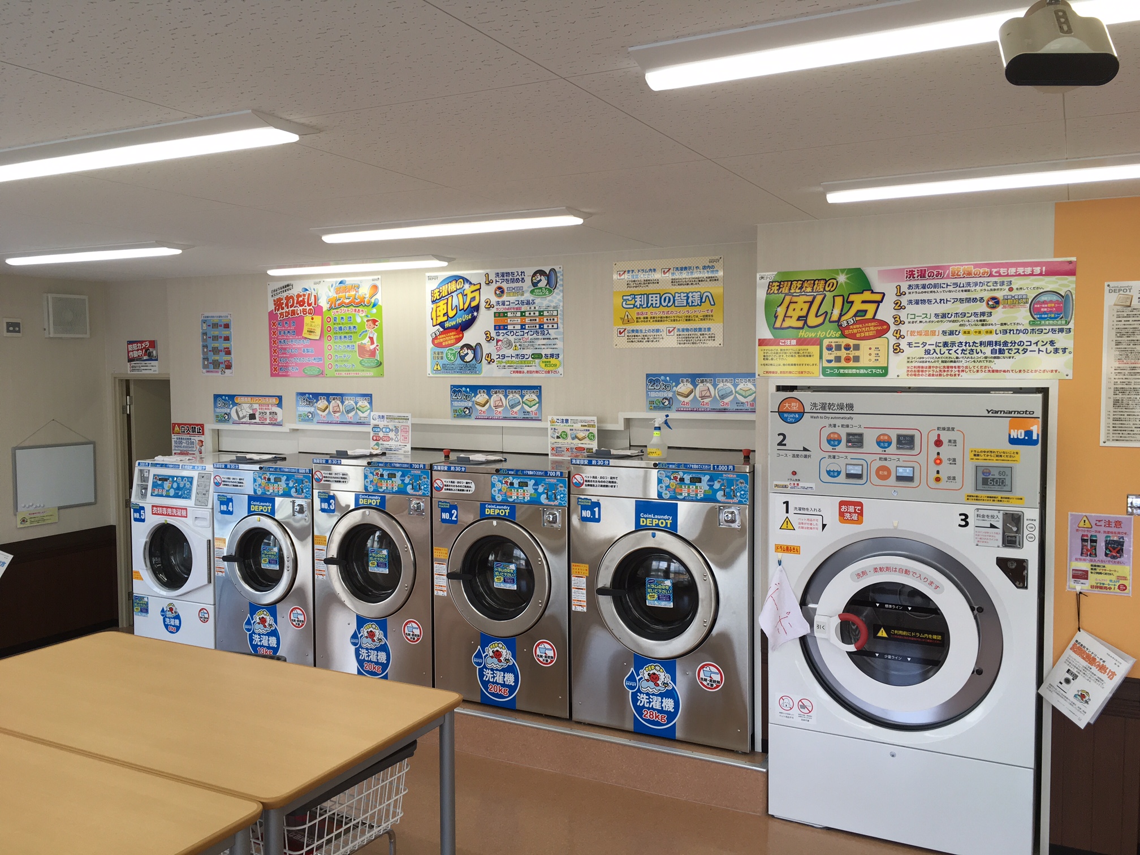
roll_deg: -0.6
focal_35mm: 29
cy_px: 428
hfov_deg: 61.7
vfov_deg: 48.2
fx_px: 955
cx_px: 570
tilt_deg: -4.3
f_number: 2.2
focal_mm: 4.15
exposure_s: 1/120
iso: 32
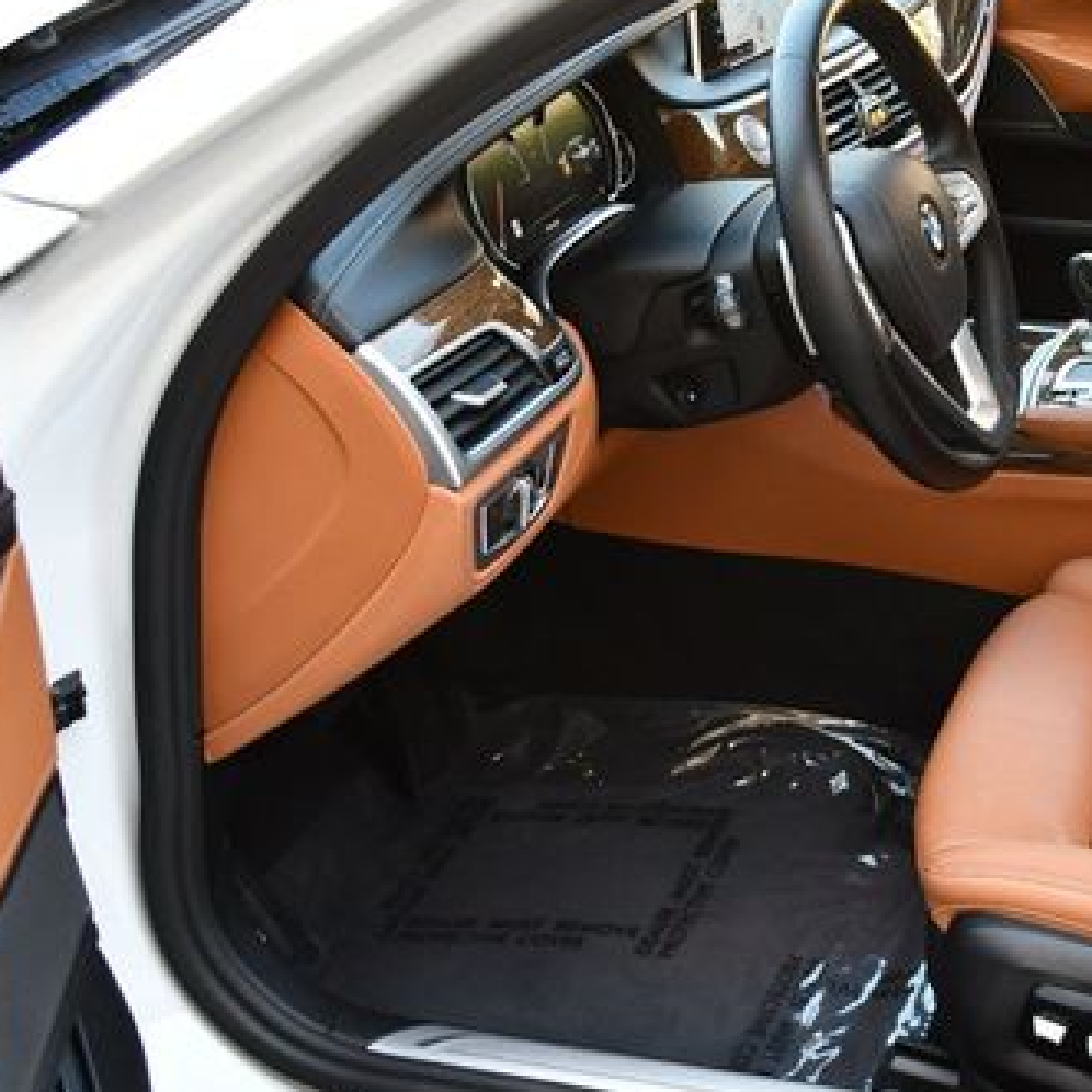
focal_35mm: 59
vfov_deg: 29.1
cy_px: 500
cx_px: 1030
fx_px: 2106
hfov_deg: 27.8
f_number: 3.5
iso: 560
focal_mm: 18
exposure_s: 1/250
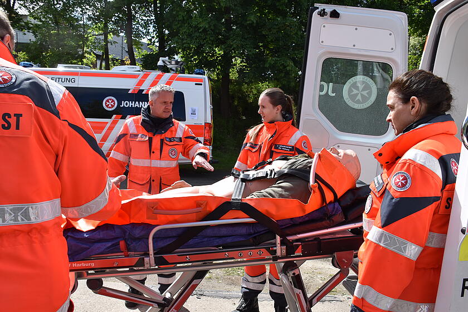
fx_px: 390
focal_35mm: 30
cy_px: 156
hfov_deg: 61.9
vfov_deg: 43.6
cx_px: 234
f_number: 9
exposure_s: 1/320
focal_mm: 20
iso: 200
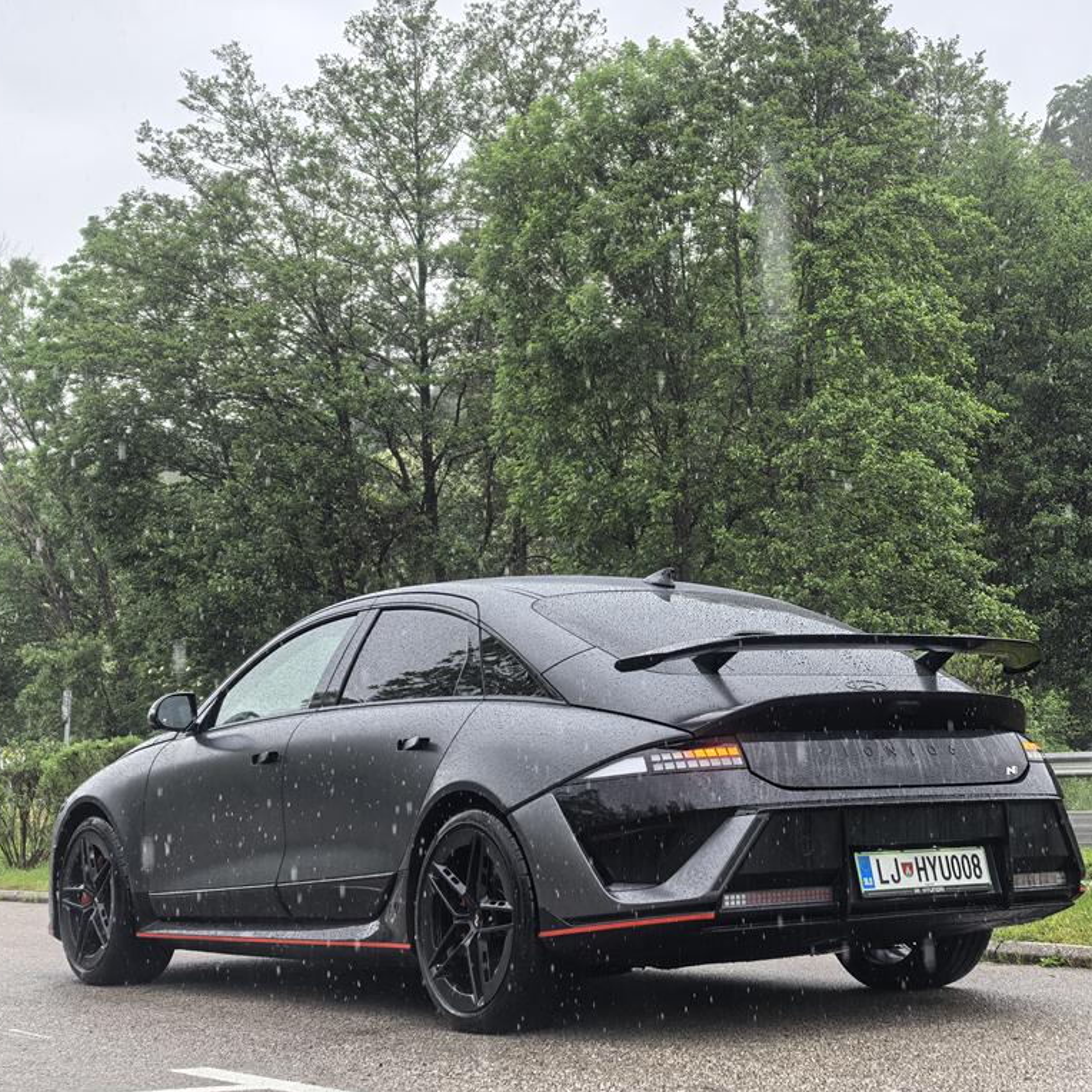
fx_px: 2284
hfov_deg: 26.8
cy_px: 547
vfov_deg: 26.9
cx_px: 712
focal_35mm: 64
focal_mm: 8.5
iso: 160
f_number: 2
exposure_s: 1/1014
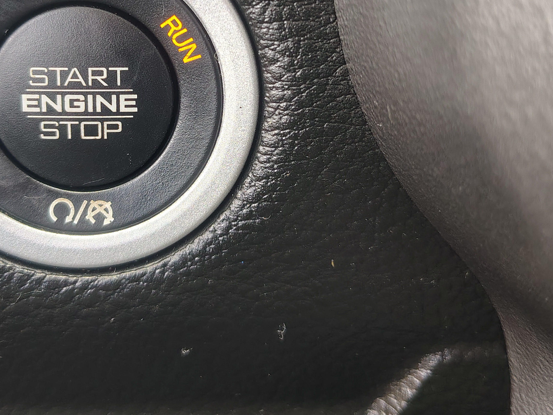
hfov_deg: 43.6
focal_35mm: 43
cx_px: 216
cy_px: 93
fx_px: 687
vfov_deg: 32.8
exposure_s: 1/114
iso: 1159
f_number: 1.8
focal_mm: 5.56
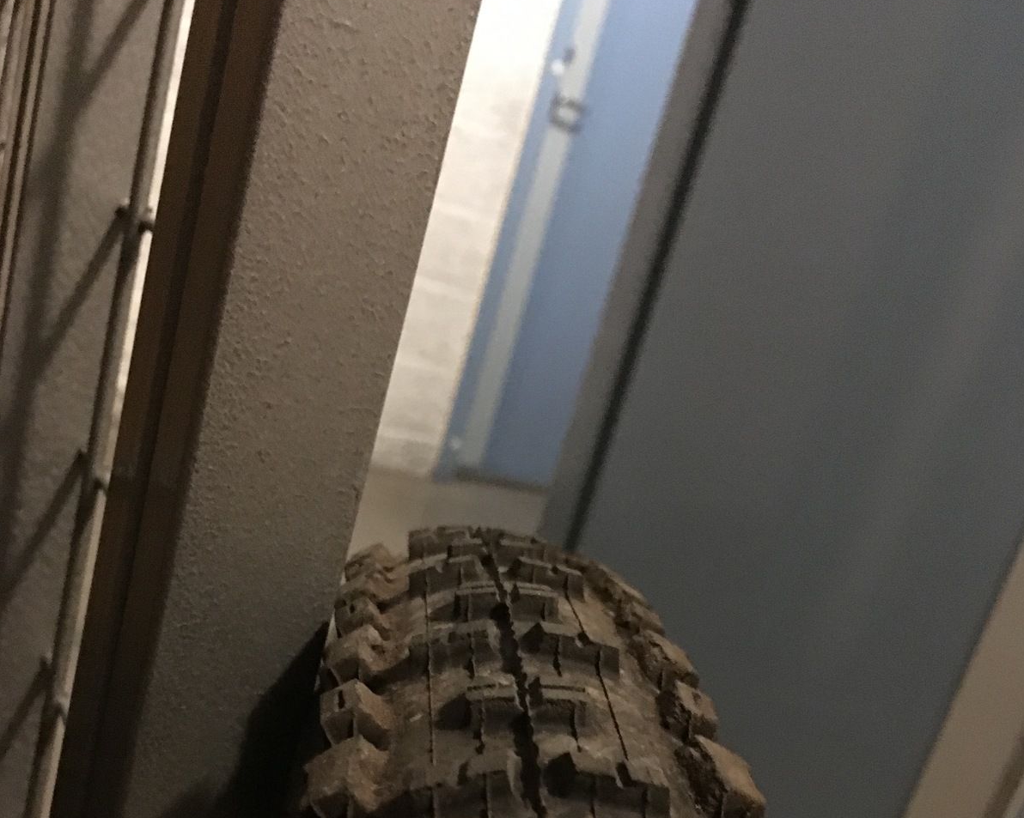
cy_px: 646
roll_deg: -17.3
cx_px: 514
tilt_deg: -18.7
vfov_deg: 37.8
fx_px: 1151
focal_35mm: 38
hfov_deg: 47.9
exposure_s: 1/17
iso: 800
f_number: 2.2
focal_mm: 4.15
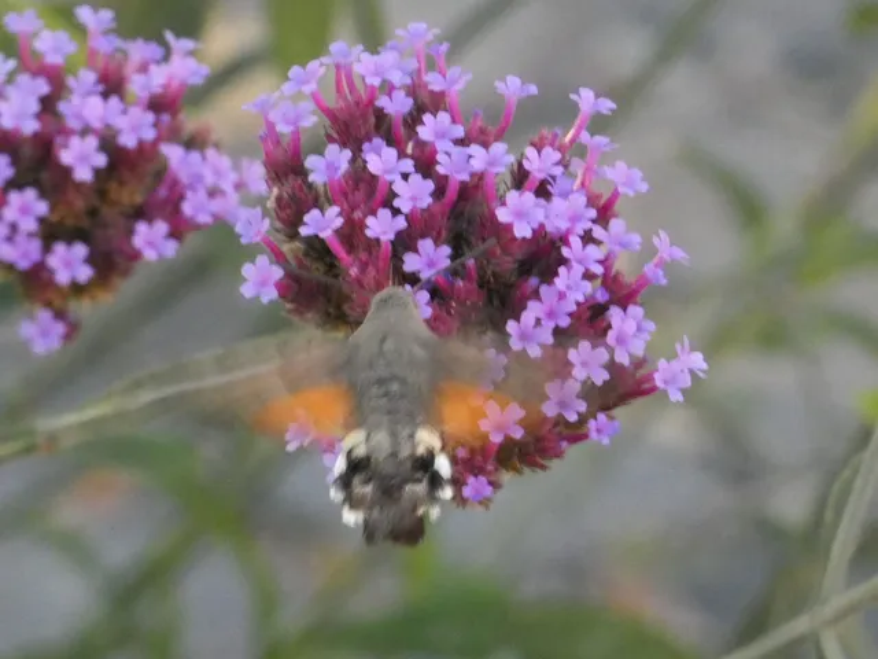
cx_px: 439
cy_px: 330
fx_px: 8345
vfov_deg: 4.5
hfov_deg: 6.0
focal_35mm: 329
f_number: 5.6
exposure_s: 1/80
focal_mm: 58.9
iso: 1250
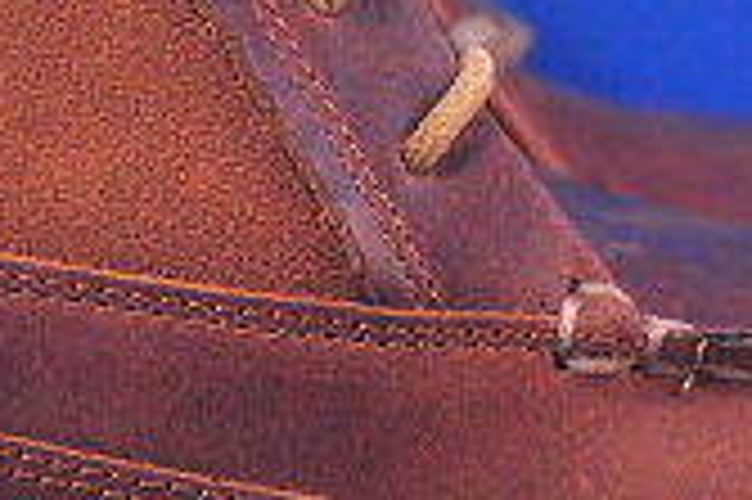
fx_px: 7492
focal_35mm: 359
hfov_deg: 5.7
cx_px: 158
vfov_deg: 3.8
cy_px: -106
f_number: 2.5
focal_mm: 50
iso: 250
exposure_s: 1/320
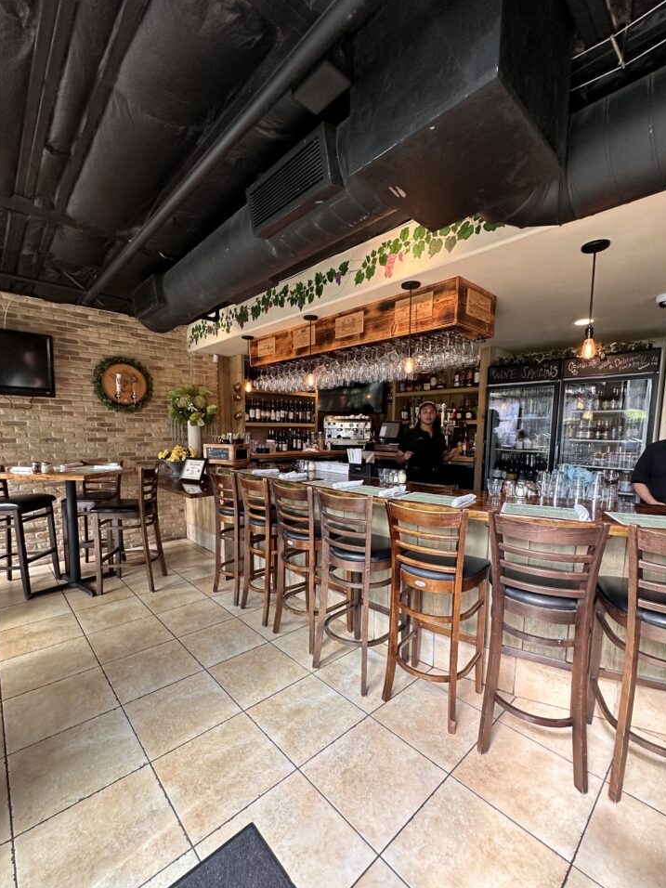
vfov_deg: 98.0
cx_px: 335
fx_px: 385
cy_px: 473
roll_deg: -0.4
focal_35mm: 15
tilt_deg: -7.3
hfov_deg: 81.7
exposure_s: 1/120
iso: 200
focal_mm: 2.22
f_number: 2.2
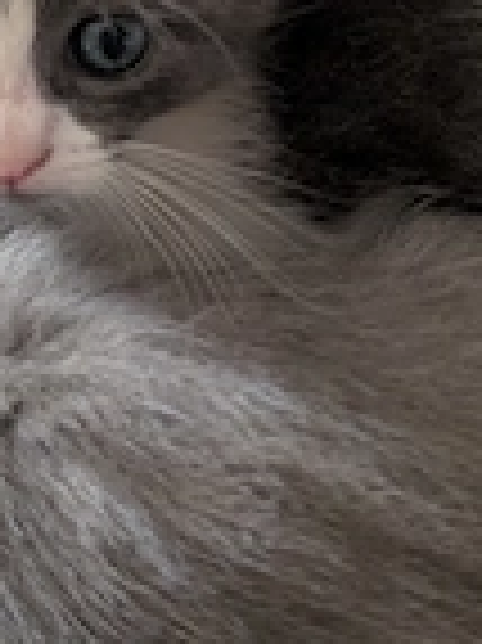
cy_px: 104
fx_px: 1246
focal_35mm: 67
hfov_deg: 21.9
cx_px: 297
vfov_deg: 28.2
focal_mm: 6.9
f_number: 1.68
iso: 736
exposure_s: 1/77.4
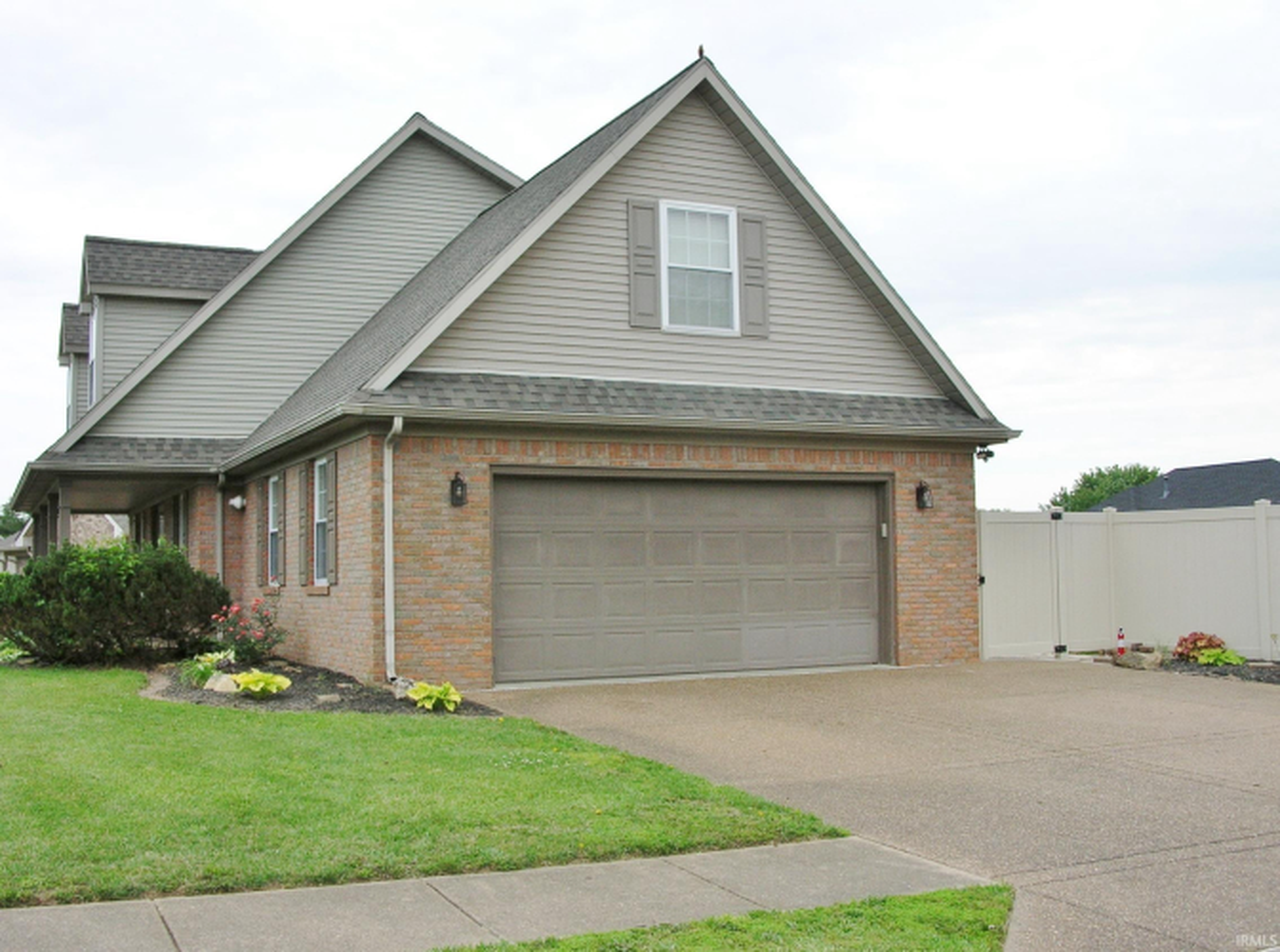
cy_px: 476
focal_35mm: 36
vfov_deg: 39.5
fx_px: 1327
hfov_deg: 51.5
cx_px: 640
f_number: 3.7
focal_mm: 6
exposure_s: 1/432
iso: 50
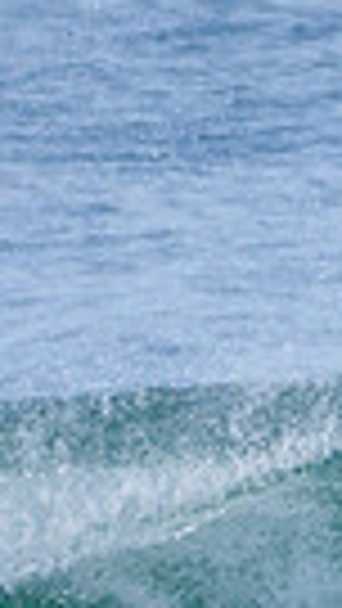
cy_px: 772
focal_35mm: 3385
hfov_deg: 0.4
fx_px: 54538
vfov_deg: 0.6
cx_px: 904
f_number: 5.6
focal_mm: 500
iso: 500
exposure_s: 1/2000
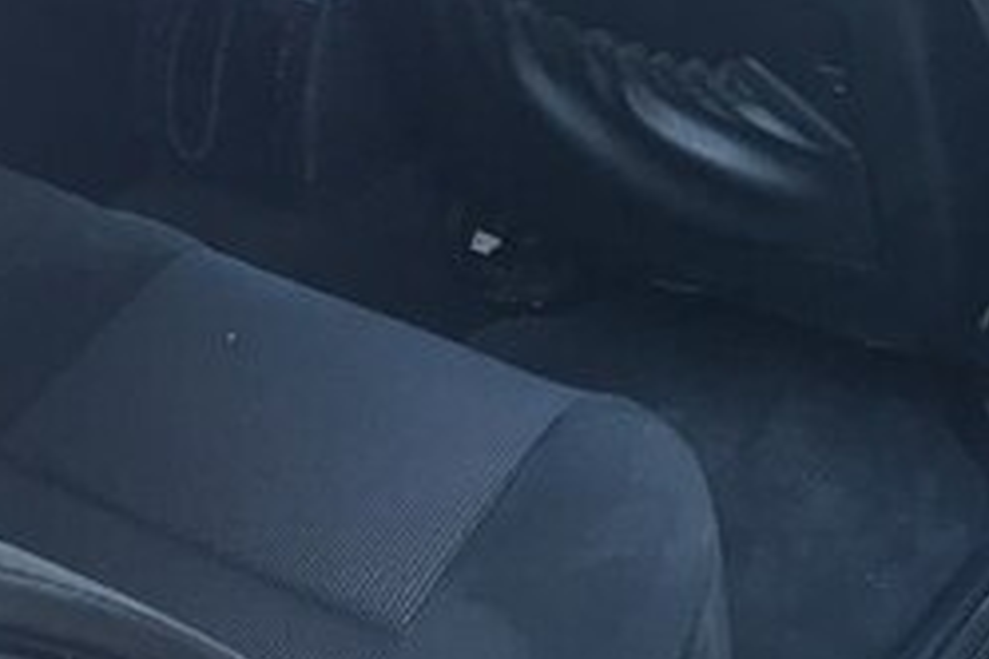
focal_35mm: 80
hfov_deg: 24.6
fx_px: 2198
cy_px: -177
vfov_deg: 16.2
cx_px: 906
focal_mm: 4.15
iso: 32
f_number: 2.2
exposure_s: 1/33
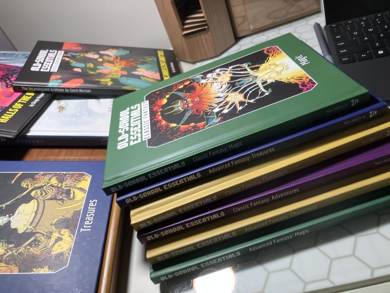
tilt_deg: -36.1
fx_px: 315
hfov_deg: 63.4
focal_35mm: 28
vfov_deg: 49.7
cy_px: 146
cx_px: 195
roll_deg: +22.9
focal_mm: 3.99
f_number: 1.8
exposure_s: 1/106
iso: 80
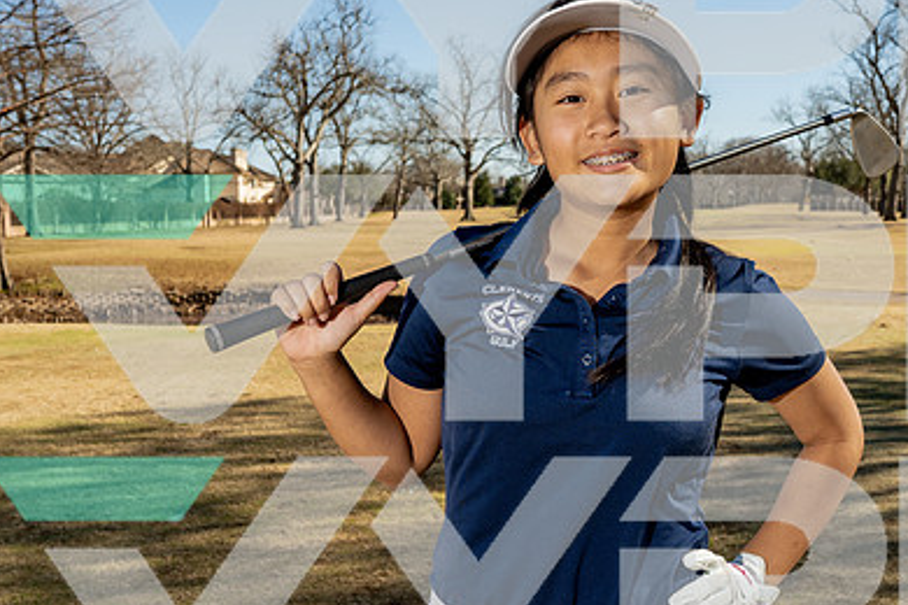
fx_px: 1311
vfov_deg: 26.0
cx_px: 582
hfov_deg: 37.9
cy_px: 299
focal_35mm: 52
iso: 50
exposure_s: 1/250
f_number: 8
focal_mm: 35
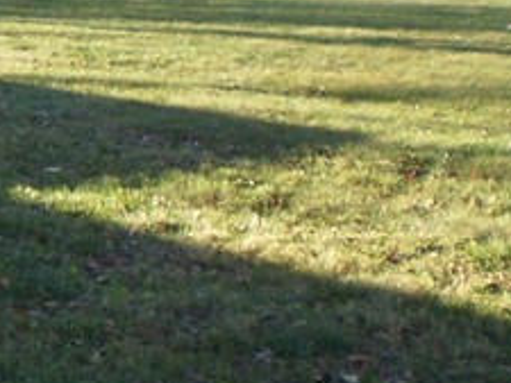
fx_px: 2422
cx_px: -438
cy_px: -54
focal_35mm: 164
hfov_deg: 11.1
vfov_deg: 9.0
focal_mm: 6.3
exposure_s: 1/160
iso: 64
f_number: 3.1
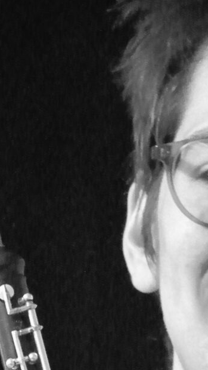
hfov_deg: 3.5
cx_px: 221
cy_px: 528
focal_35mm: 351
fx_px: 3440
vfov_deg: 6.1
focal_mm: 30
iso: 6400
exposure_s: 1/50
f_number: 3.8
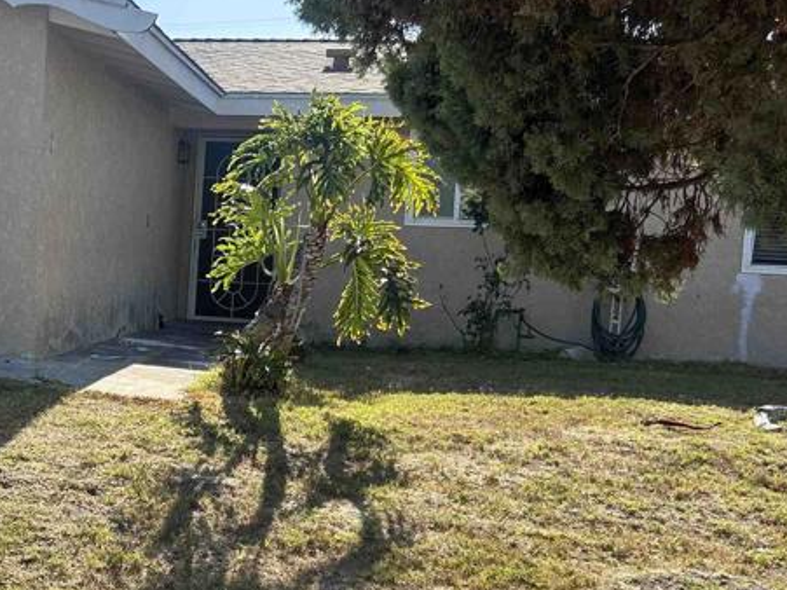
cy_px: 323
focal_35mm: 59
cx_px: -7
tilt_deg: -3.3
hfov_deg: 30.3
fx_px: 1341
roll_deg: -2.9
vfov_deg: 24.8
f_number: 1.5
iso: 50
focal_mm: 5.7
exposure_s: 1/2208
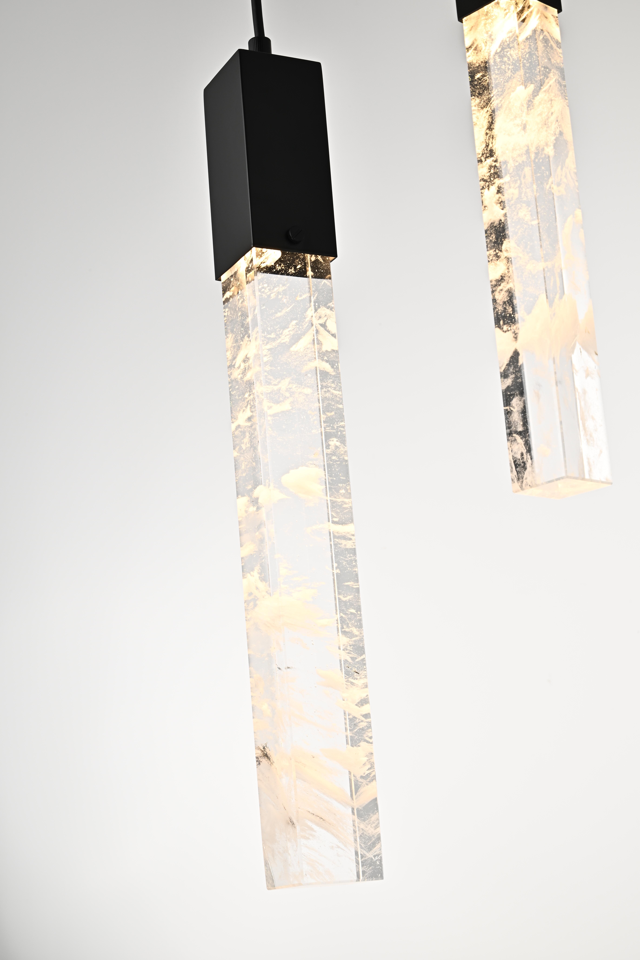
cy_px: 480
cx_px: 320
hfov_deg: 21.9
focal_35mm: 62
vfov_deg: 32.4
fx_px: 1653
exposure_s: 1/15
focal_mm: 62
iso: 125
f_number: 22
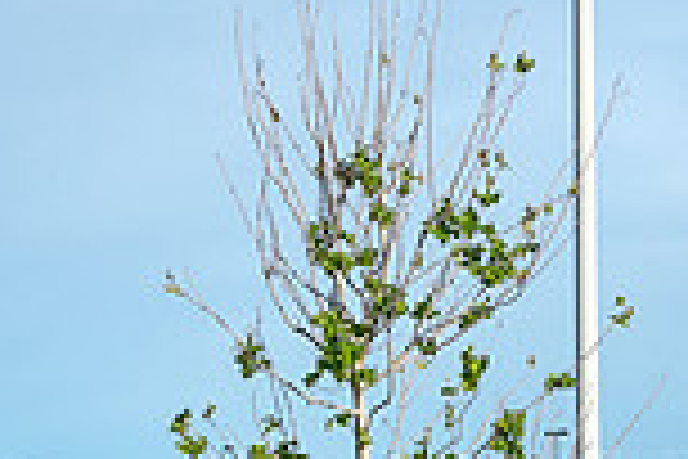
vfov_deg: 10.7
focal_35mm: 121
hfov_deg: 16.9
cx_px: 292
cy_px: 776
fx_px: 2312
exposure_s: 1/1250
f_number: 6.3
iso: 320
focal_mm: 32
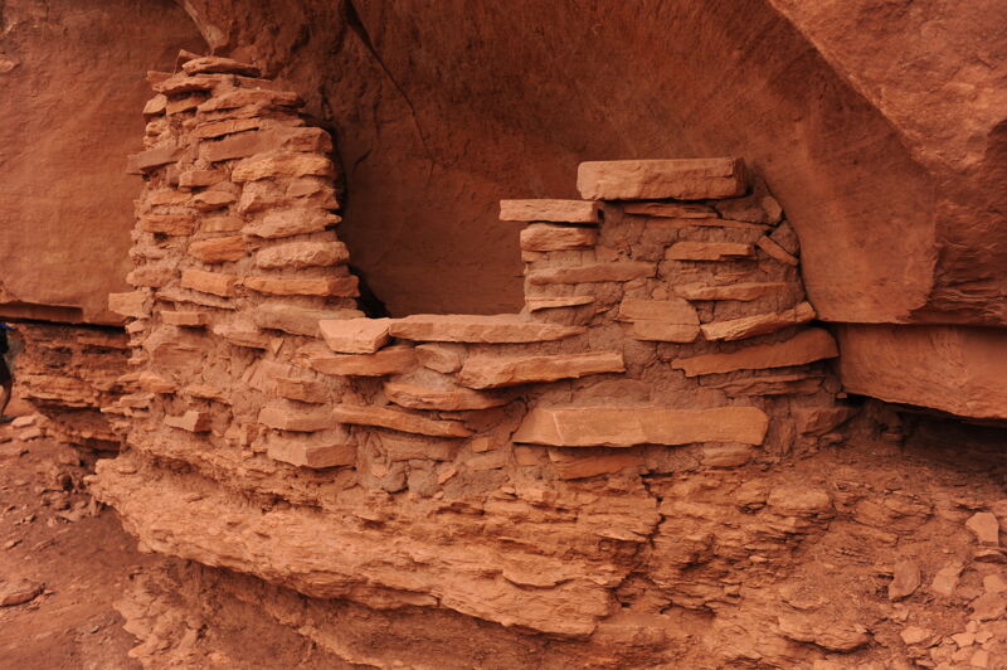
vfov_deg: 37.8
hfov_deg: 54.5
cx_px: 504
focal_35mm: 35
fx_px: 978
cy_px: 335
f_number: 5.6
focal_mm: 35
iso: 200
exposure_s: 1/100
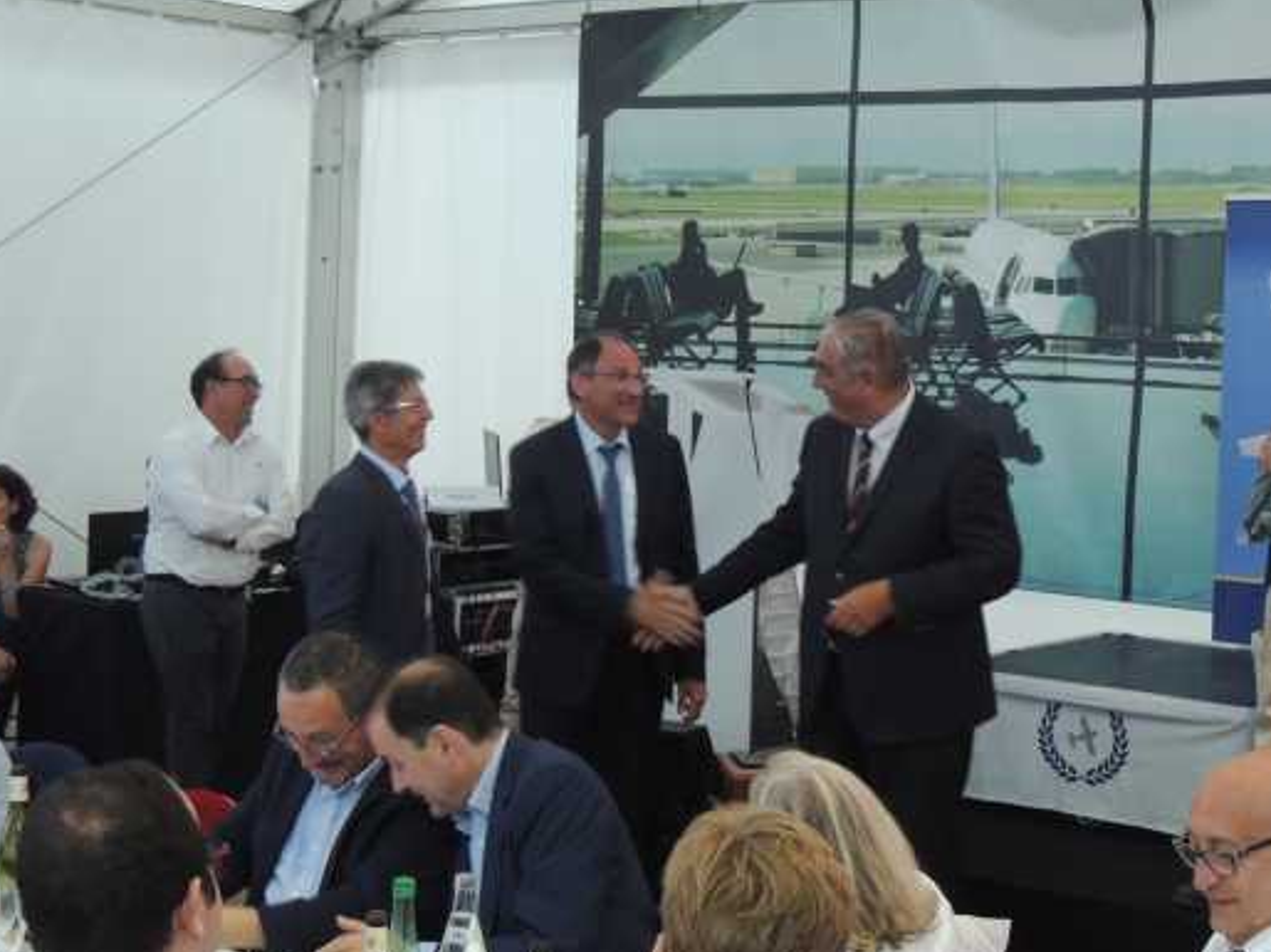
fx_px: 2239
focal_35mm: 61
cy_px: 401
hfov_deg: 31.7
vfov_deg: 24.0
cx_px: 711
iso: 400
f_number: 3.5
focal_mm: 8.3
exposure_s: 1/20
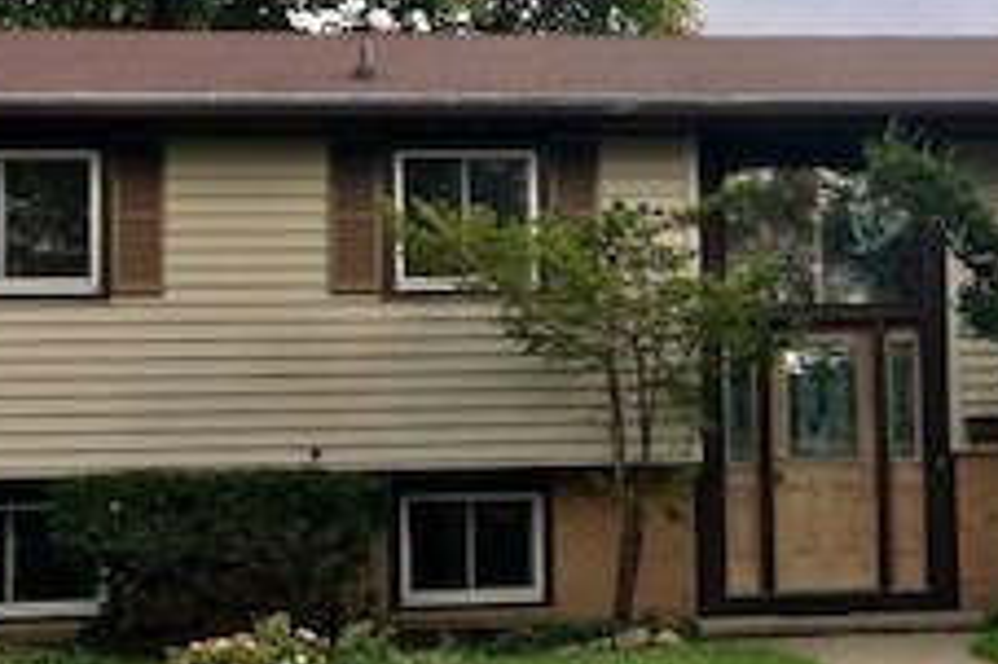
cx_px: 919
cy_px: 391
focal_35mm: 85
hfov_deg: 23.2
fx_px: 2355
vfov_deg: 16.0
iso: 25
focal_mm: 4.15
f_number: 2.2
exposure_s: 1/506
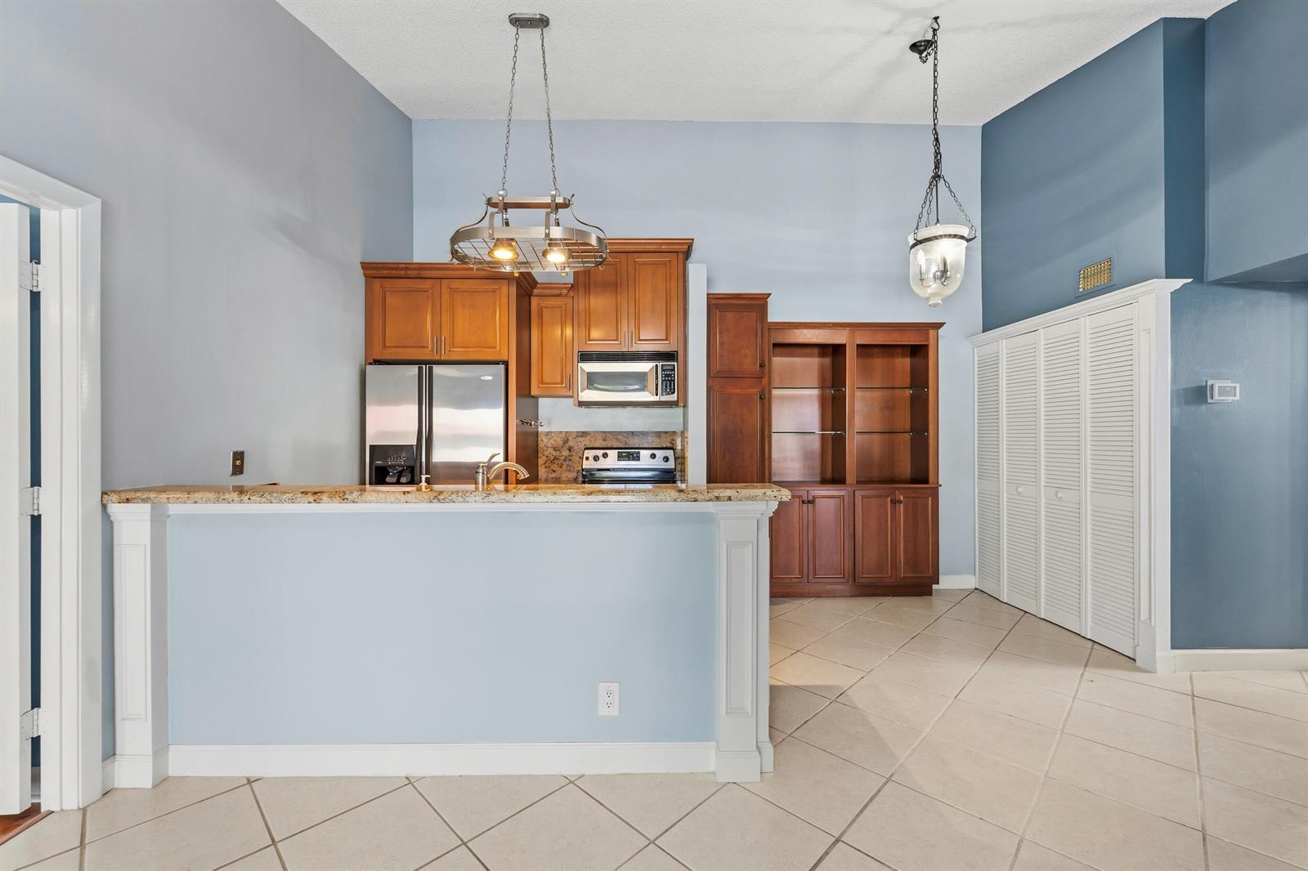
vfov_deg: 81.2
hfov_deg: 104.3
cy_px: 436
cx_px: 654
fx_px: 509
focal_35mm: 14
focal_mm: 14
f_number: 9
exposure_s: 1/1.67
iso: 250
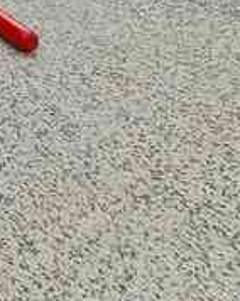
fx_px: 507
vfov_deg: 24.1
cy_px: -176
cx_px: -336
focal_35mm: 57
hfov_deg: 15.1
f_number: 2.2
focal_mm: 2.2
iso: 64
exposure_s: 1/1628
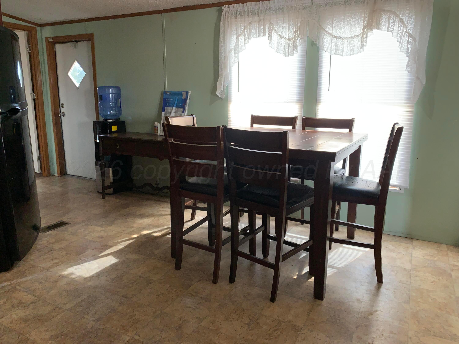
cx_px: 230
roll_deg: +0.8
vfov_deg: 53.1
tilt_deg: -12.2
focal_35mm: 26
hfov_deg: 67.3
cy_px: 172
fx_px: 345
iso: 100
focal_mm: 4.25
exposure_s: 1/60
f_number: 1.8
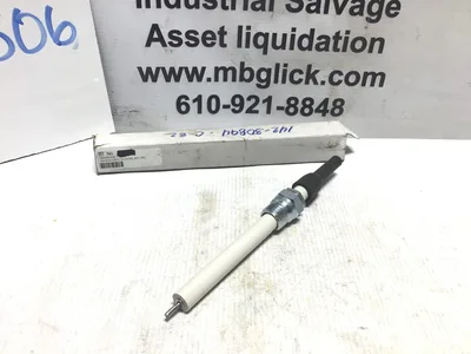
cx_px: 236
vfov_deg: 45.4
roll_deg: -4.0
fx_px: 422
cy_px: 177
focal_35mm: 31
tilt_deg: -33.8
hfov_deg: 58.4
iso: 25
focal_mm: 3.3
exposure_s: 1/120
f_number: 2.4
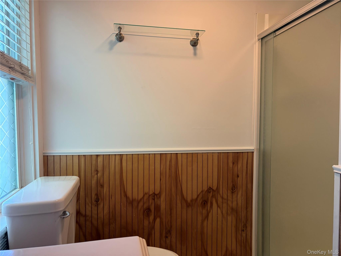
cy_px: 128
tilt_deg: -1.3
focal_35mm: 26
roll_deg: +1.5
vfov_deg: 53.1
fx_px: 256
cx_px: 170
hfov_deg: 67.3
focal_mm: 5.96
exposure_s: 1/60
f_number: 1.6
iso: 250
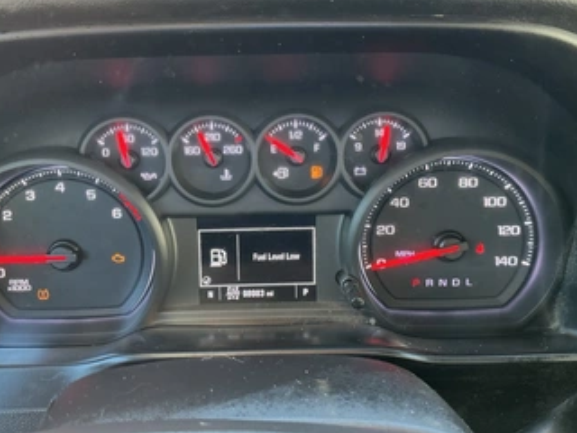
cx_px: 263
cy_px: 198
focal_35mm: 35
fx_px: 583
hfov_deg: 52.6
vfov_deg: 40.7
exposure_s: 1/60
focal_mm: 3
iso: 160
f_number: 1.8
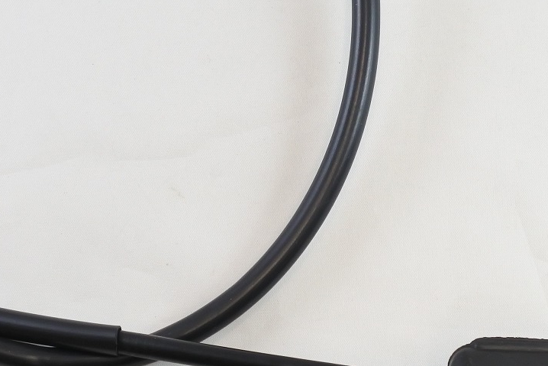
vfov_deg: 13.9
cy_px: 52
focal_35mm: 98
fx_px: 1492
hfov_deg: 20.8
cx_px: 349
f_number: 4.2
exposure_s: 1/125
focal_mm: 14.7
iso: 450
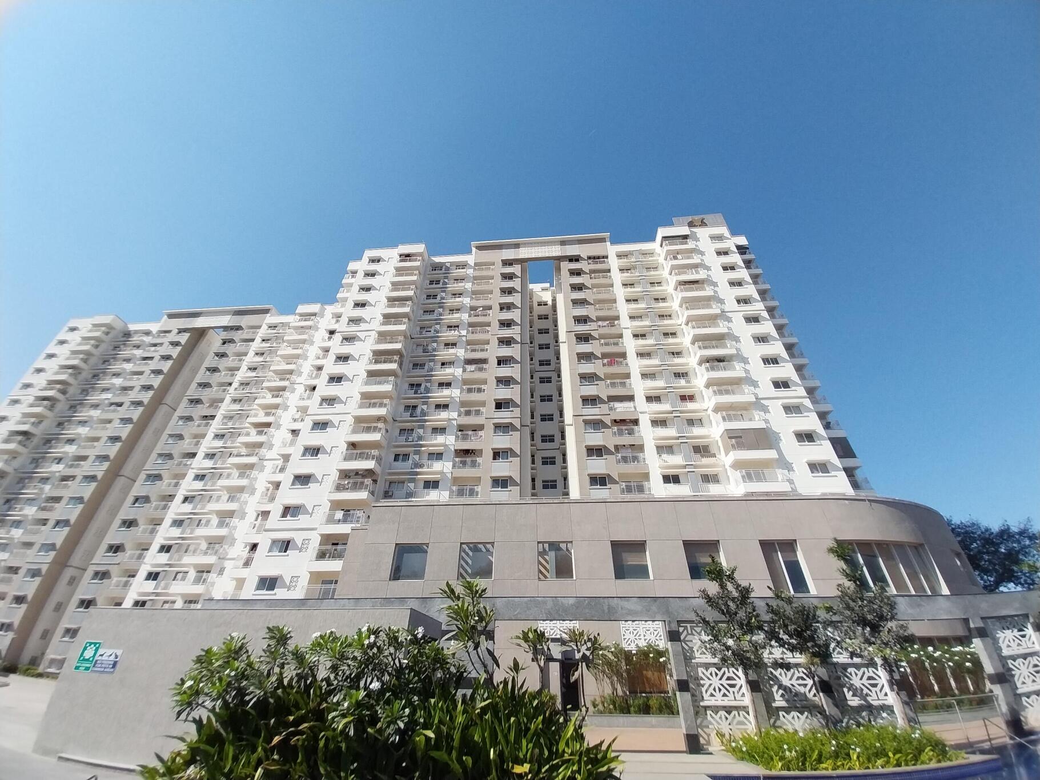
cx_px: 520
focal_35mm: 13
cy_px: 390
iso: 68
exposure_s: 1/1379
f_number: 2.2
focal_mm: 1.3
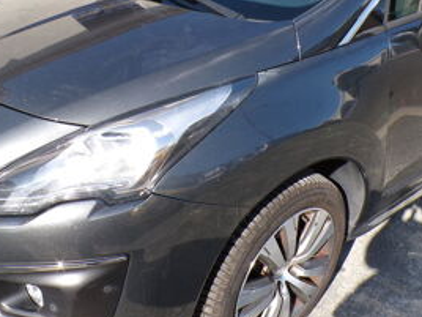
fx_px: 524
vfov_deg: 33.5
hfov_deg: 43.8
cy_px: 131
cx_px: 230
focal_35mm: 43
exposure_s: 1/280
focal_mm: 4.3
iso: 100
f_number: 4.4
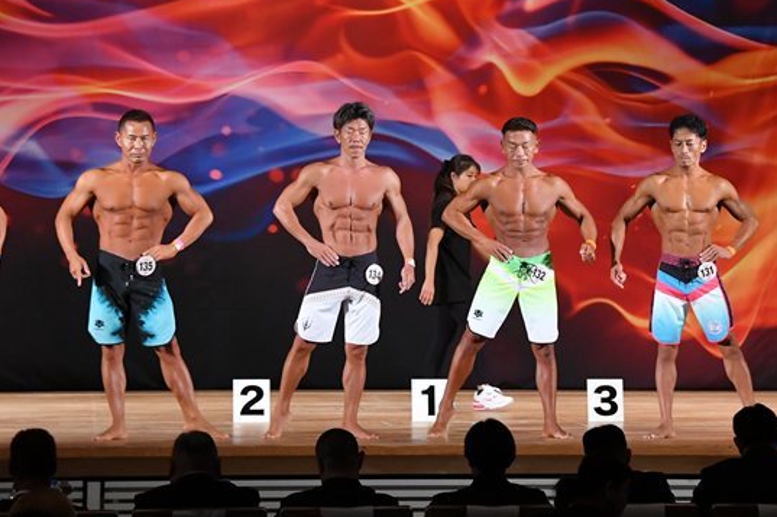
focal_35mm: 156
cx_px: 490
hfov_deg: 13.2
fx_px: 3364
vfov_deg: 8.8
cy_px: 169
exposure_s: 1/400
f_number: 5.6
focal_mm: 72
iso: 3200
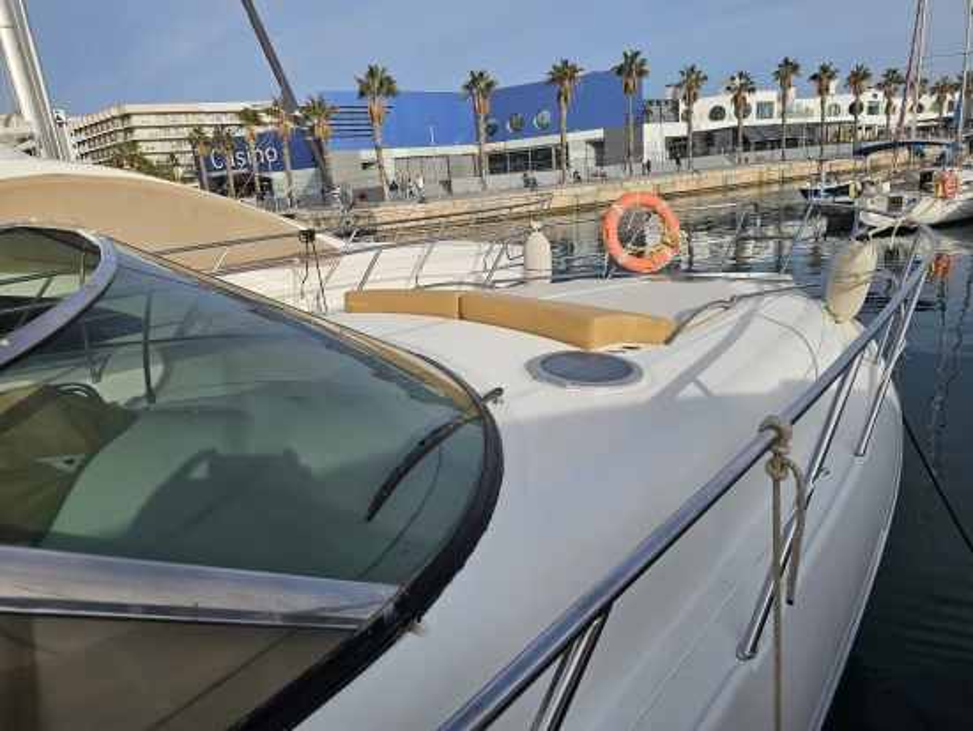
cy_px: 366
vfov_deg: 58.9
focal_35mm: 23
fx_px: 647
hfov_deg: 73.9
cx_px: 486
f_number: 1.7
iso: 10
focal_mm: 6.3
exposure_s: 1/955
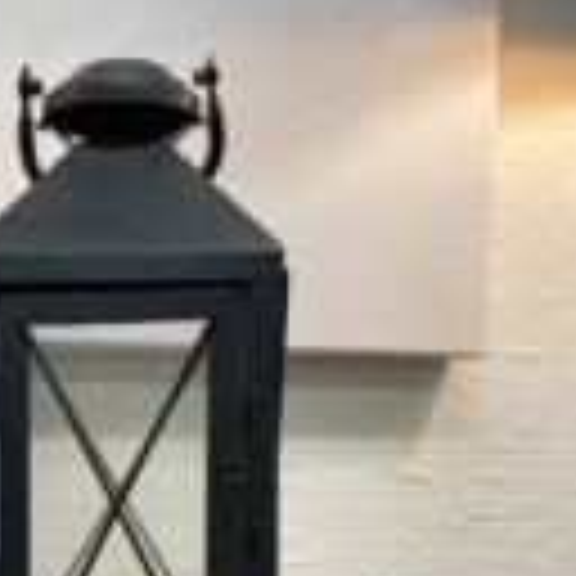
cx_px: 16
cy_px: 486
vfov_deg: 26.6
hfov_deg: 26.0
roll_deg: -1.3
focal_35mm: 63
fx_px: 1186
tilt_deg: -2.5
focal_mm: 5.1
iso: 125
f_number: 1.6
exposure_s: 1/120
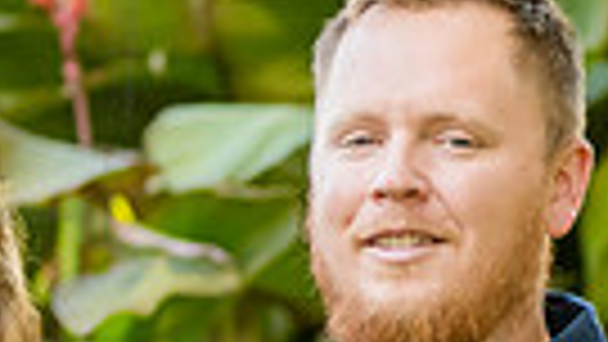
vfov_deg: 2.6
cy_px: 610
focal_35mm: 473
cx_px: -135
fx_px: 7627
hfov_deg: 4.5
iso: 800
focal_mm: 105
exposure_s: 1/500
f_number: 4
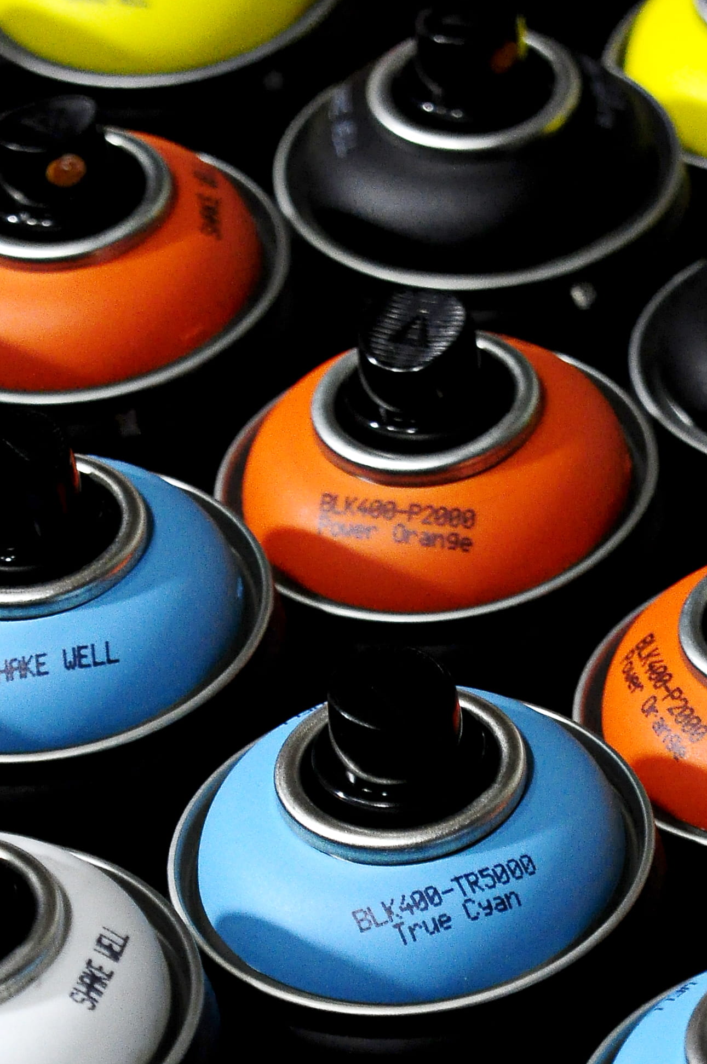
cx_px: 526
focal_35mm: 225
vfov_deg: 9.1
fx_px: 6645
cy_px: 960
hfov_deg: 6.1
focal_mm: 68
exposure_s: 1/80
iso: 1600
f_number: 4.8
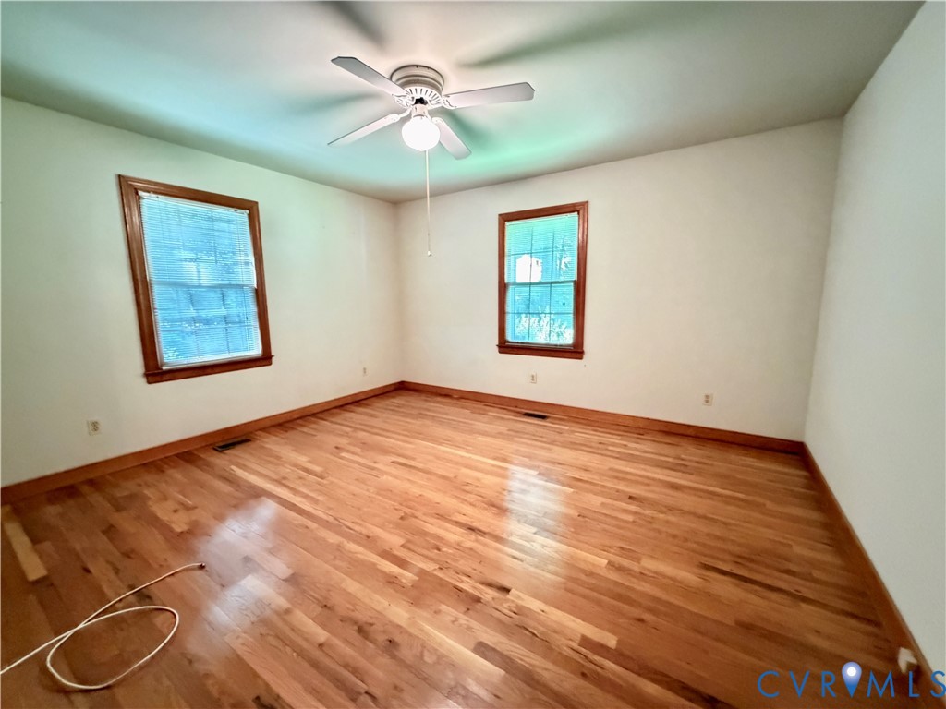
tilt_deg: -8.8
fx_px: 383
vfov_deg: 85.7
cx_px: 473
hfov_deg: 102.1
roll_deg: +1.3
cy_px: 354
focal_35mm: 14
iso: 2000
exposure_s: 1/30
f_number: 2.2
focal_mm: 2.22
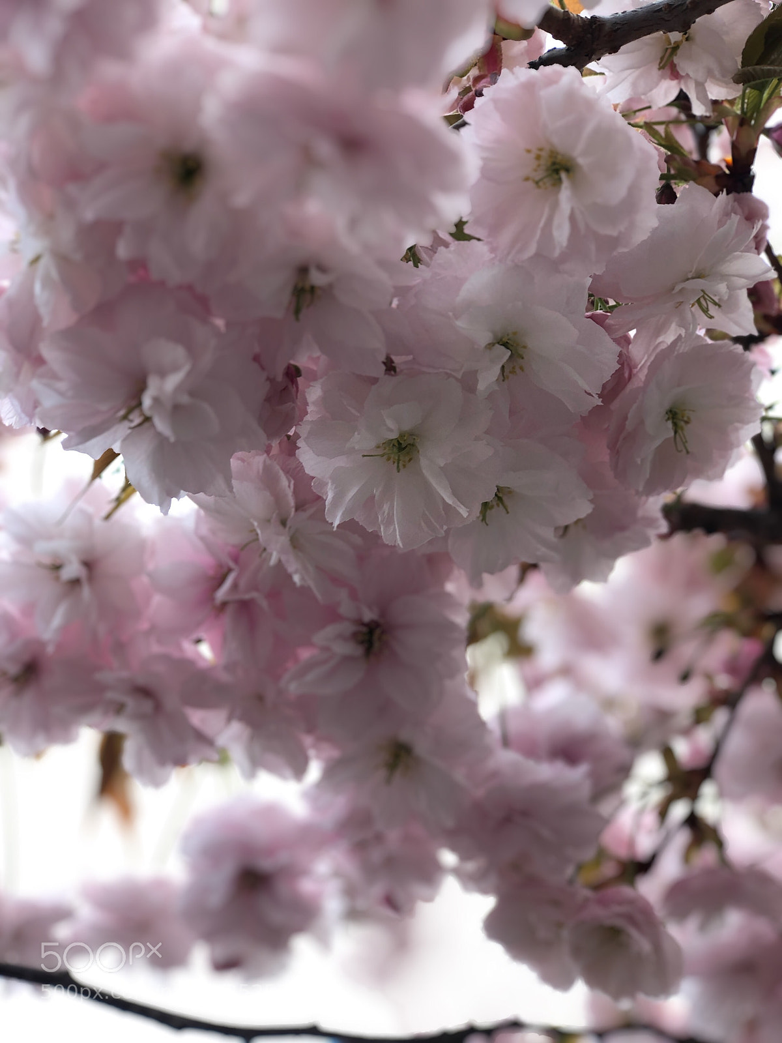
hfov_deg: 25.7
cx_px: 391
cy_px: 522
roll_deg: -6.8
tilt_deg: +41.7
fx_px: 1717
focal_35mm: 57
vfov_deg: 33.8
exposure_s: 1/120
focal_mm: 6.6
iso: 32
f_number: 2.8
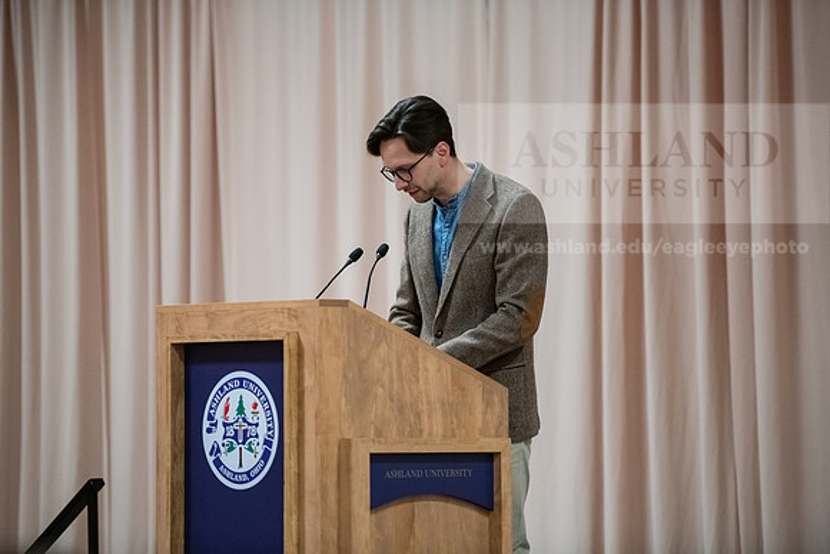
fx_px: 4612
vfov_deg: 6.9
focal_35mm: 200
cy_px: 277
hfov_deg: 10.3
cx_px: 415
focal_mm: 200
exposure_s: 1/200
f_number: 2.8
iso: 3200
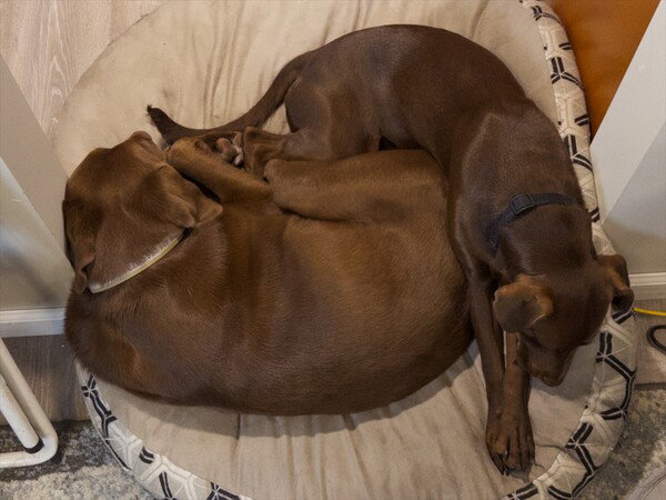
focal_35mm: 48
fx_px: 924
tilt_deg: -65.4
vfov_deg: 30.3
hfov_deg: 39.7
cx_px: 333
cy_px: 250
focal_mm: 6.76
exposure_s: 1/60
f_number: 1.78
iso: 500
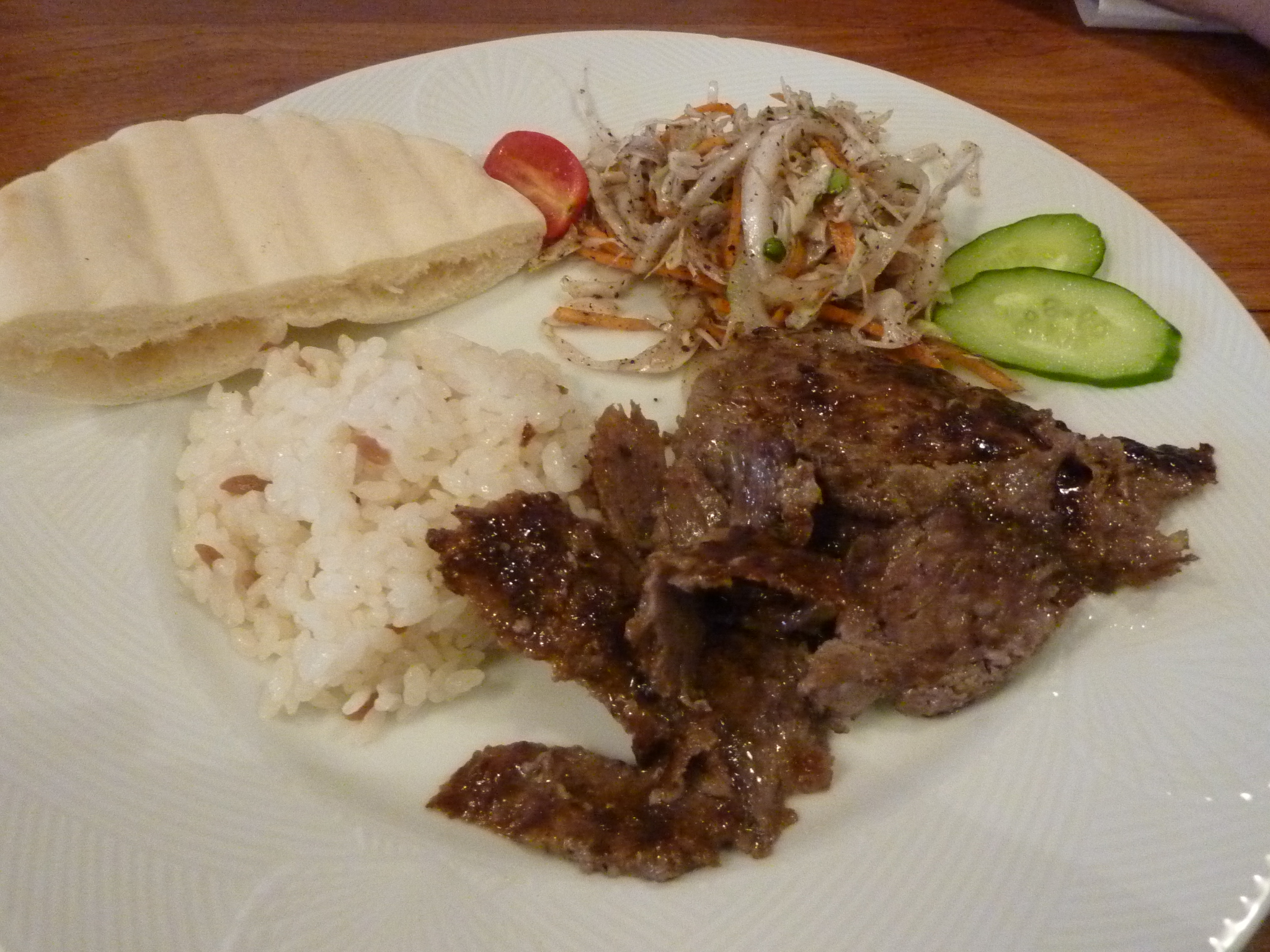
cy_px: 476
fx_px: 917
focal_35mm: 25
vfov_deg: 54.9
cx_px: 635
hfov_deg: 69.4
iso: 800
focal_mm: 4.1
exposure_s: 1/40
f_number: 3.3
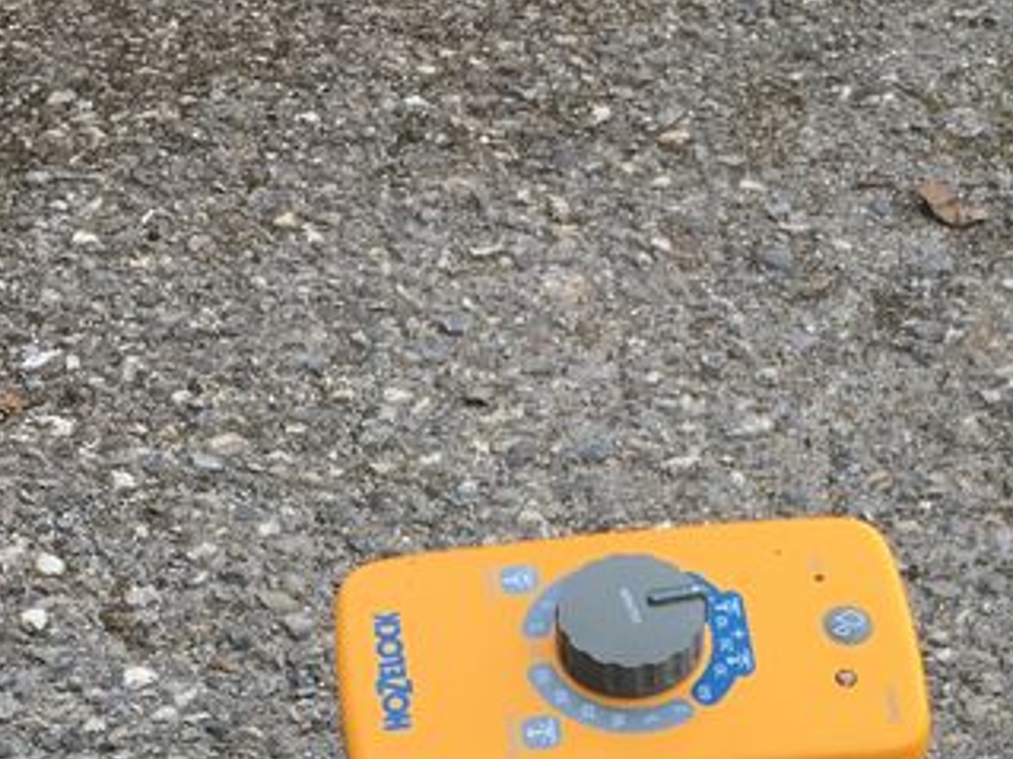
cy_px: 1000
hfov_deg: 21.3
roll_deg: +0.3
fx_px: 2662
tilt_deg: -43.3
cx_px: 819
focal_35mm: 91
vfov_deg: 15.4
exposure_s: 1/276
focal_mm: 4.15
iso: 25
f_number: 2.2
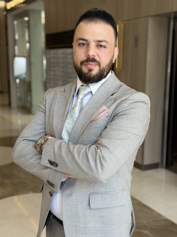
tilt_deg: -9.9
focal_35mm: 48
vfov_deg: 39.7
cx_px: 88
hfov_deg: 30.3
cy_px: 118
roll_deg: -0.5
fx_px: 327
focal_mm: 6.76
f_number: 1.78
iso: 64
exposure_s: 1/366
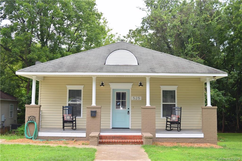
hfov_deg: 53.1
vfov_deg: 36.8
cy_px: 80
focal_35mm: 36
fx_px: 242
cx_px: 121
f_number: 5.6
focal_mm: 24
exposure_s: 1/200
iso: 100
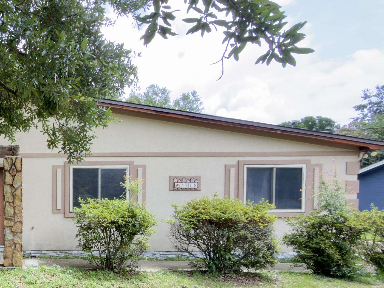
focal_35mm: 30
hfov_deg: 49.0
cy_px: 208
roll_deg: +1.5
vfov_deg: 45.5
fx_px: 333
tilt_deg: -1.5
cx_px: -1
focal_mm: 2.22
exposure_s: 1/170
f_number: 2.2
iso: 25
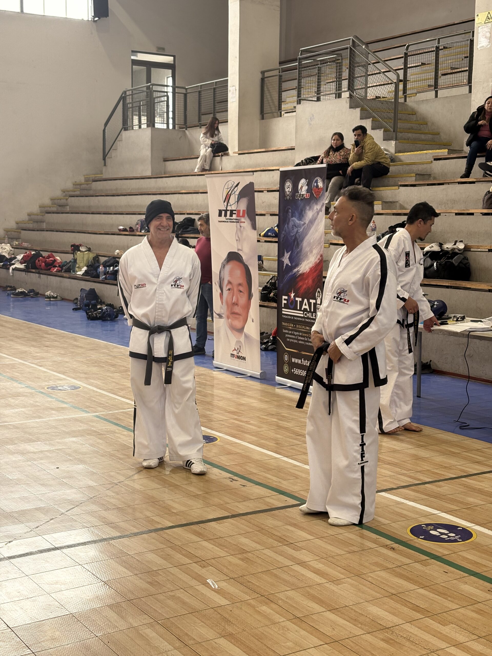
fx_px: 985
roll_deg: -0.7
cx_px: 246
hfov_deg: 28.0
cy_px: 328
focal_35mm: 52
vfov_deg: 36.8
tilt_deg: -6.5
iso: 50
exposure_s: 1/395
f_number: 1.6
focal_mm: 5.96
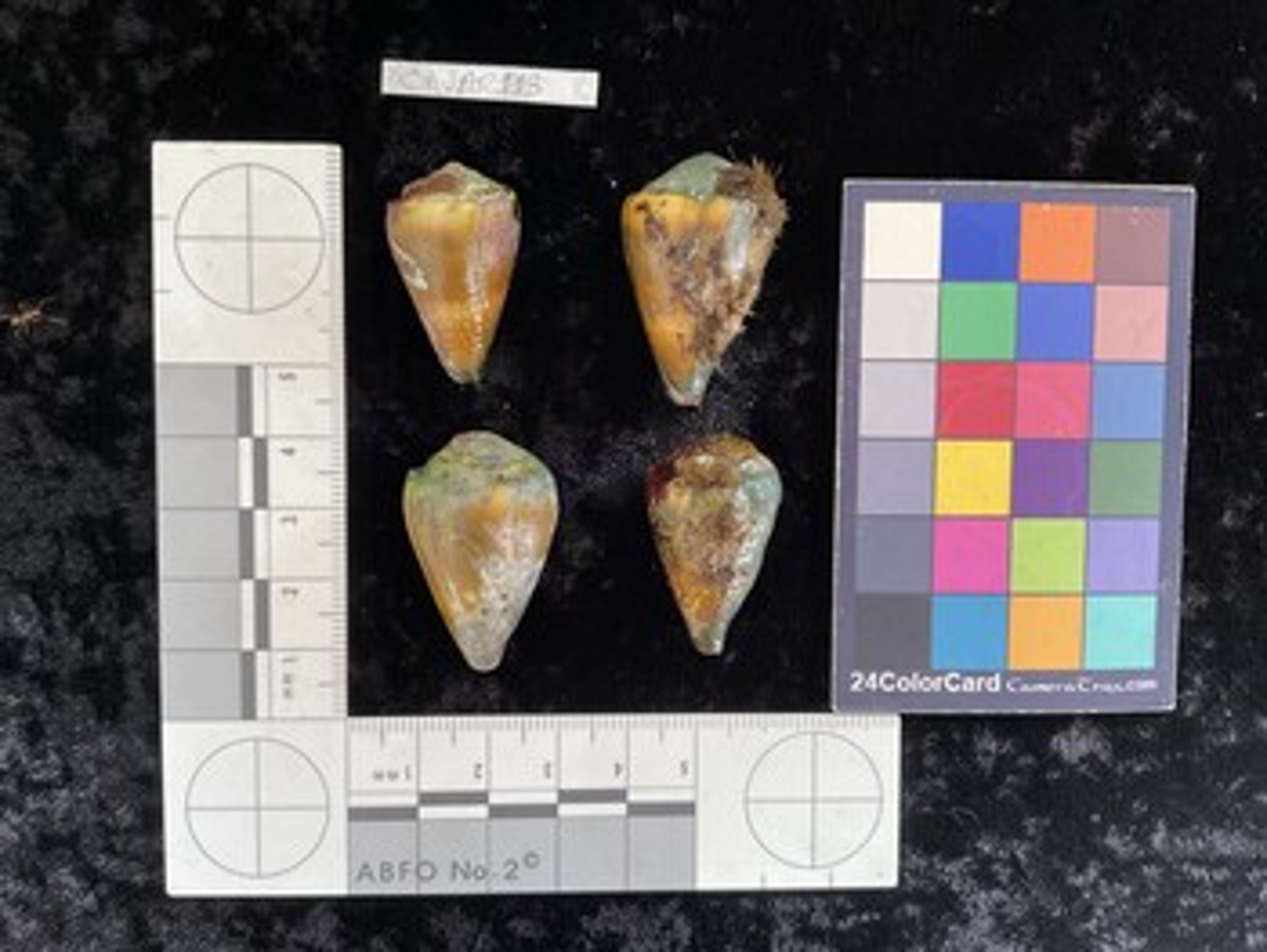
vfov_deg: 48.3
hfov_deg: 61.6
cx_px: 634
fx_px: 1062
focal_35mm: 29
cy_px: 476
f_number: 1.8
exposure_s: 1/60
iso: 100
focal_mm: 3
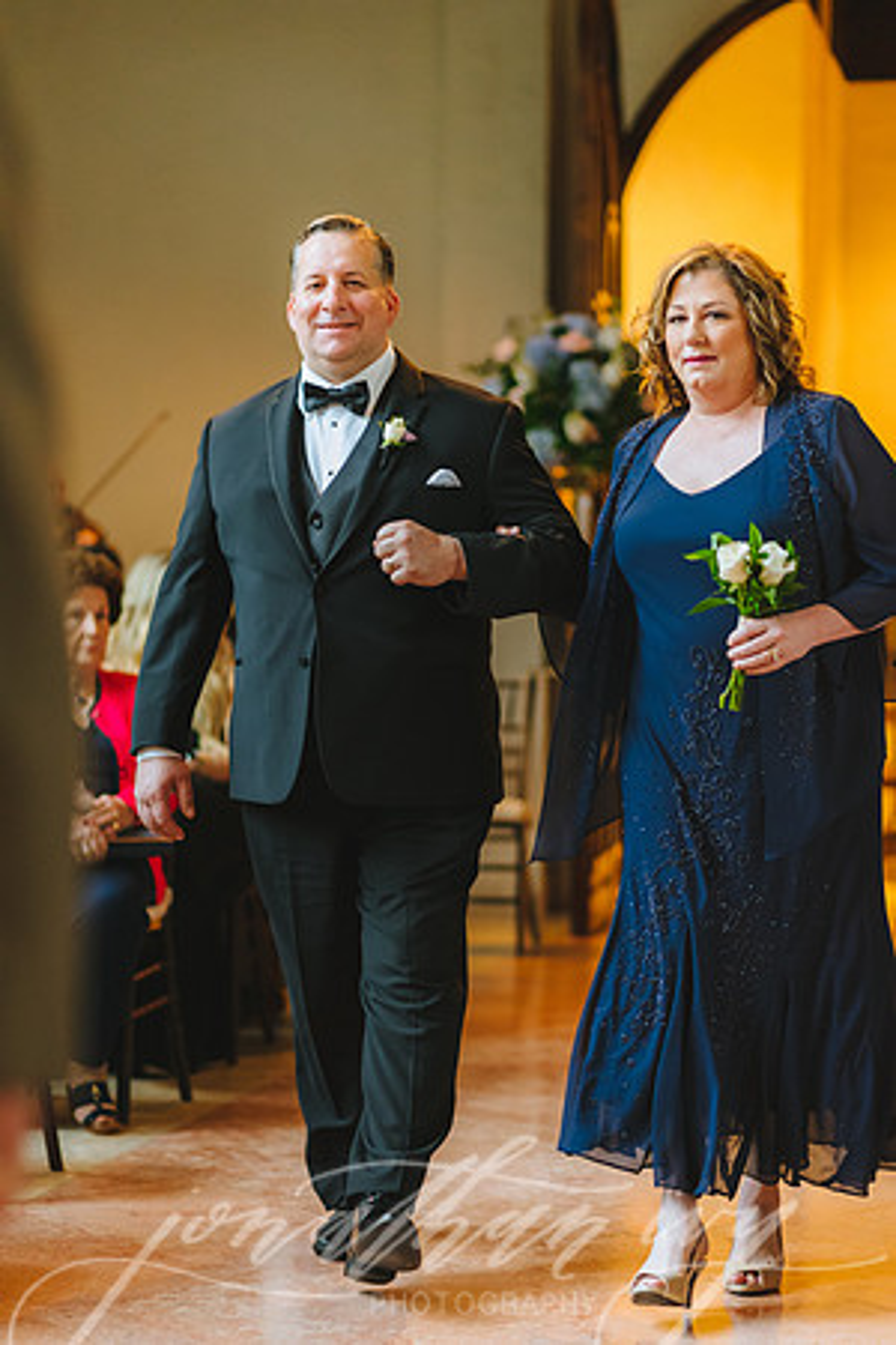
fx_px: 3173
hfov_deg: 16.1
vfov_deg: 23.9
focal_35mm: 85
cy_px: 672
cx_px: 448
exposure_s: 1/200
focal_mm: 85
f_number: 2
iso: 3200
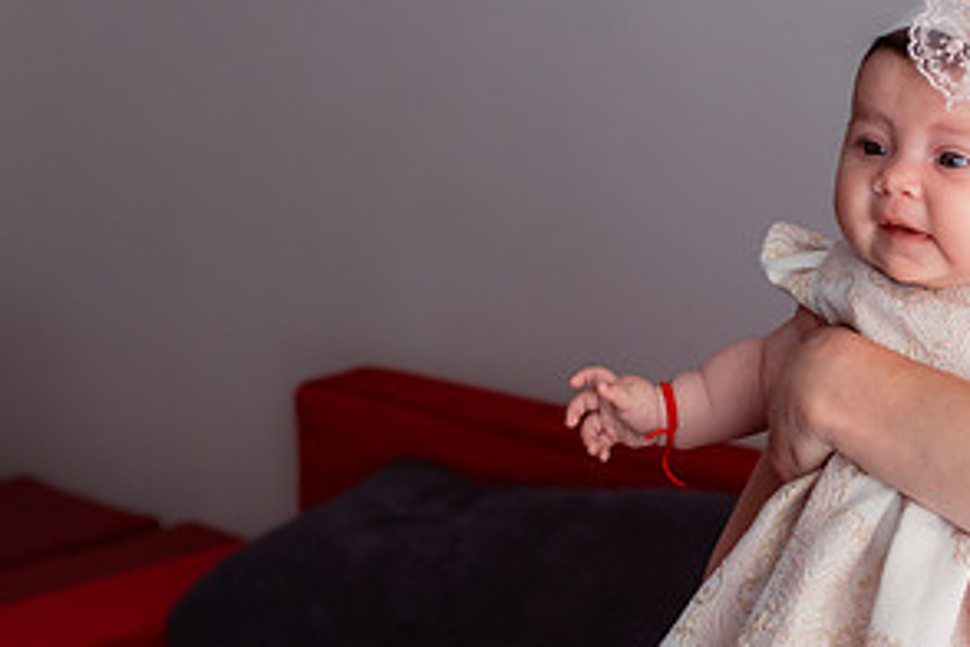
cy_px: 269
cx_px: 908
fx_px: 1913
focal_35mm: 71
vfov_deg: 19.2
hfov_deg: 27.2
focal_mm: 35
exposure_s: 1/250
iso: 800
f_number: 4
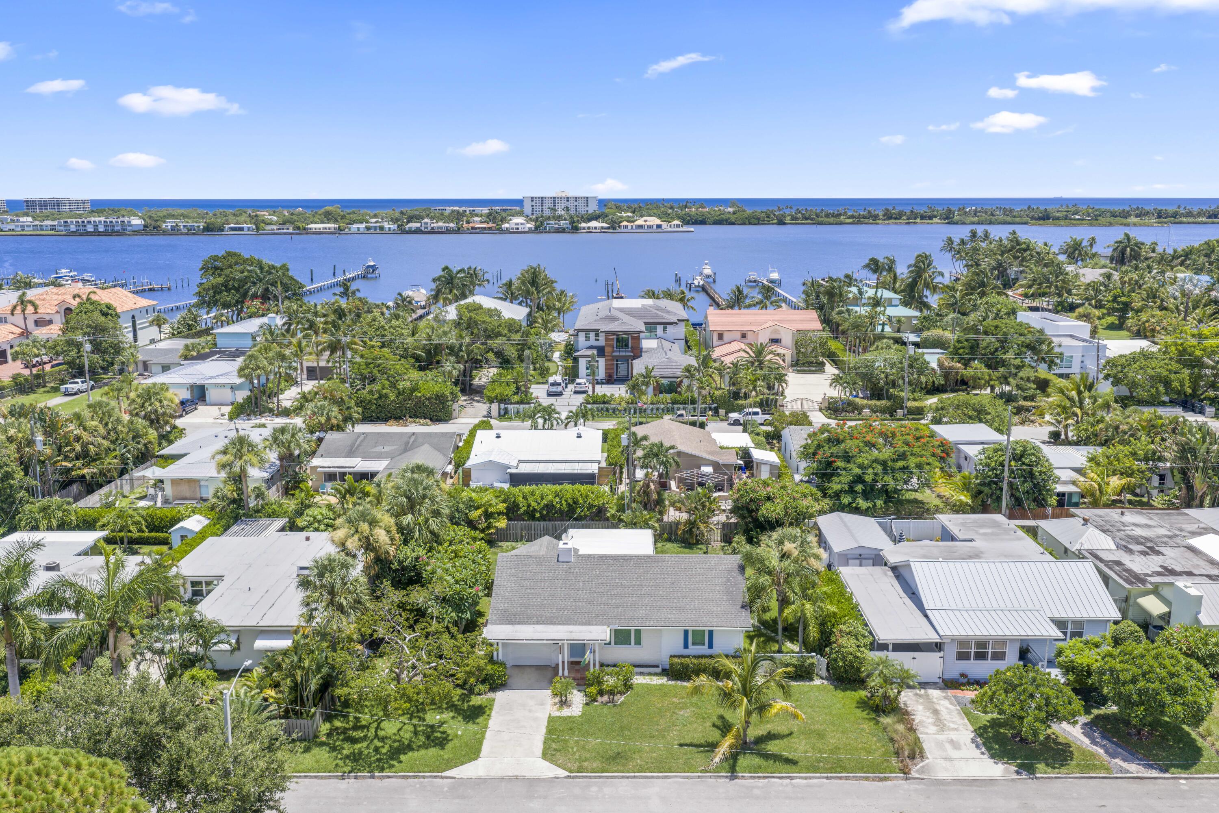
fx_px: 948
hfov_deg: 65.5
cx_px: 610
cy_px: 406
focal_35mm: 28
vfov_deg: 46.4
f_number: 2.8
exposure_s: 1/800
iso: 100
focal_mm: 14.45
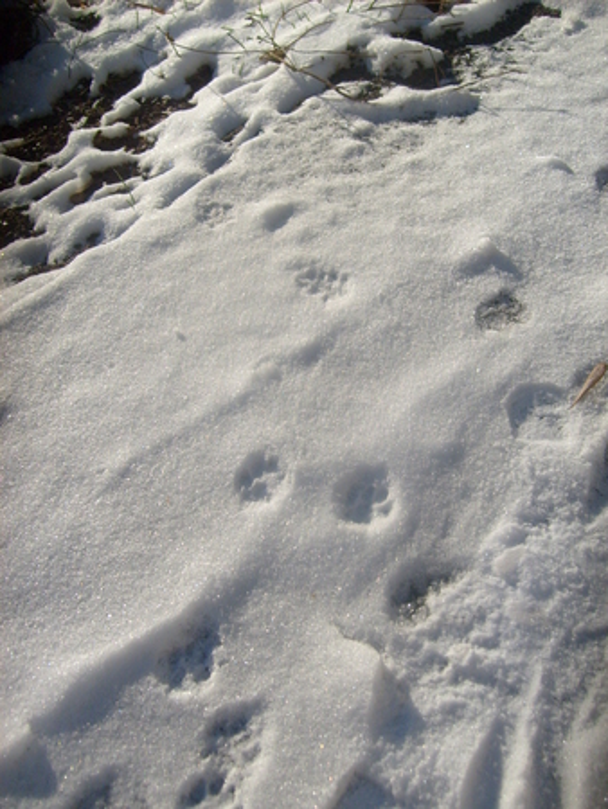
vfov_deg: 52.6
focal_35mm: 35
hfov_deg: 40.7
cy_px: 404
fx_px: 819
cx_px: 304
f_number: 7.1
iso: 80
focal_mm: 5.8
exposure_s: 1/500
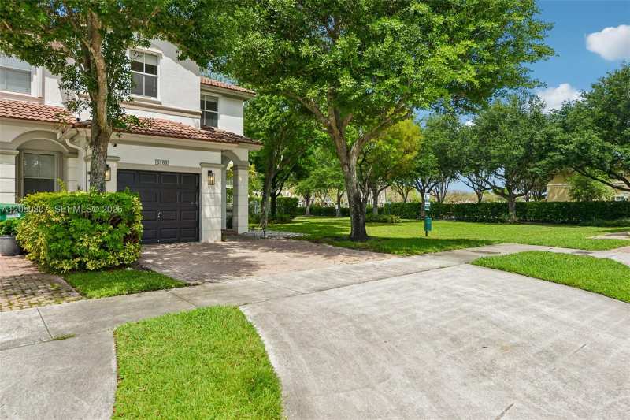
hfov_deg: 73.8
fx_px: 420
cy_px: 210
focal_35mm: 24
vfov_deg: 53.1
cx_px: 315
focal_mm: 24
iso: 200
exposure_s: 1/400
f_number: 9
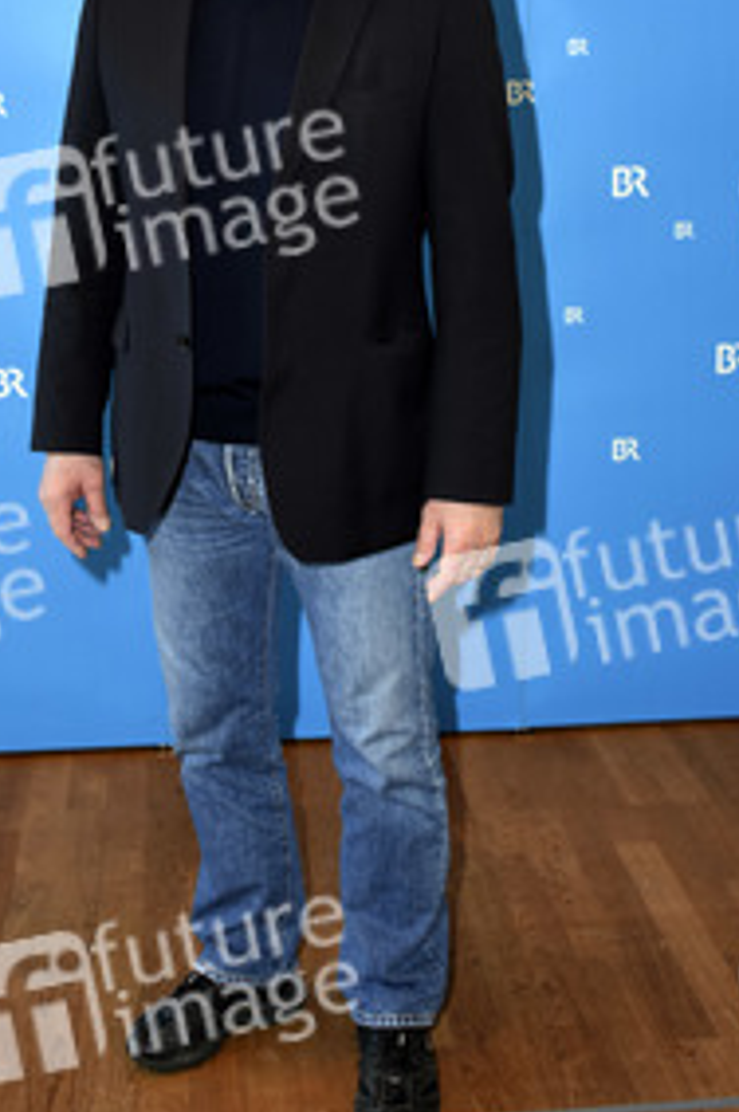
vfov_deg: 40.3
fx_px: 1503
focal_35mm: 49
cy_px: 401
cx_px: 271
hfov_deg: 27.5
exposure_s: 1/125
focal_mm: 23
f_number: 4.5
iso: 640
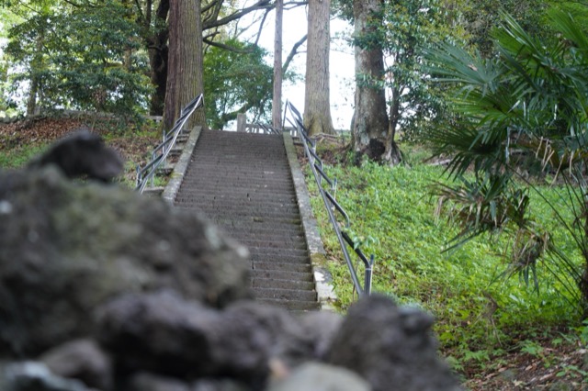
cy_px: 196
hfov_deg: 35.1
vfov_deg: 23.8
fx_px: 930
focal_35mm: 57
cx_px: 294
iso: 400
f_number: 4
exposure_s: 1/80
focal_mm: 57
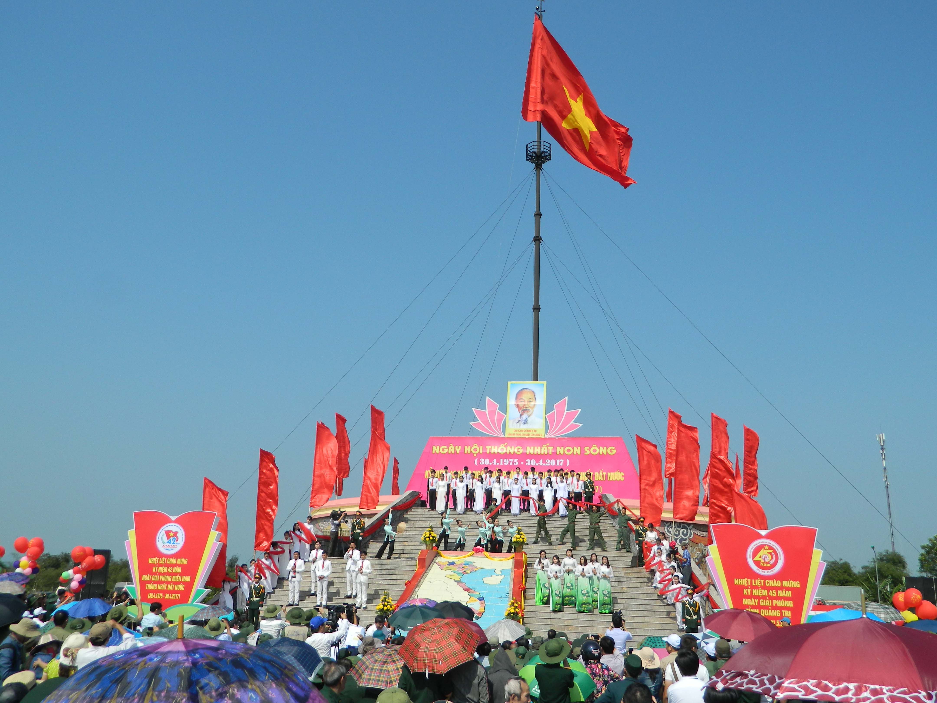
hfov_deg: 58.4
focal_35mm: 31
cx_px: 468
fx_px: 839
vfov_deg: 45.4
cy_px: 352
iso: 80
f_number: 9.1
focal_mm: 5.6
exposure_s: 1/200
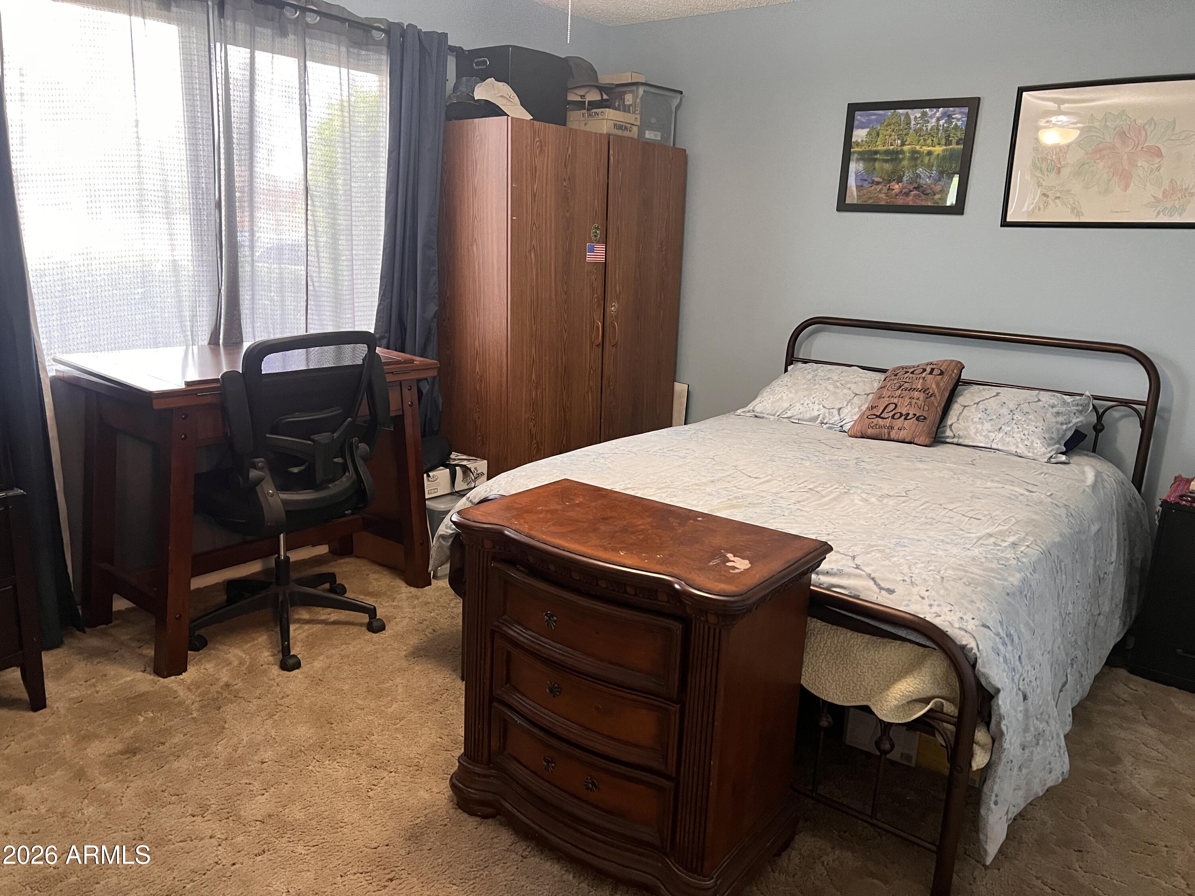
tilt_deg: -14.3
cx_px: 598
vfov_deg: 53.1
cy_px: 448
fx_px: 898
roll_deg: -2.5
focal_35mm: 26
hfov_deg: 67.3
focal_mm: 5.7
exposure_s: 1/40
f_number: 1.5
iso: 400
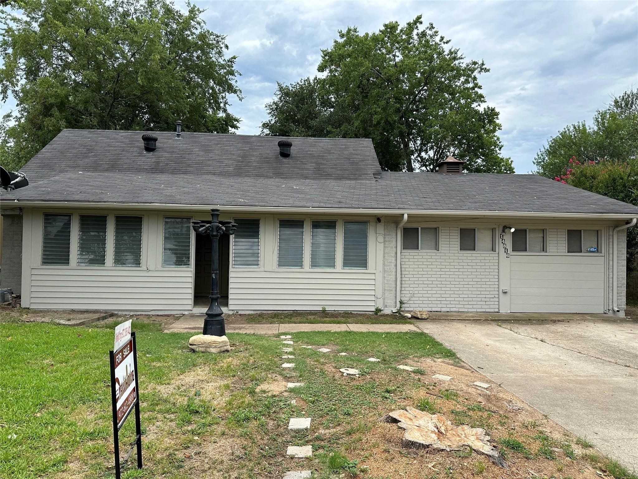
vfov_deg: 56.8
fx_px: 442
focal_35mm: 24
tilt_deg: -0.3
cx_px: 319
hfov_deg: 71.6
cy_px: 240
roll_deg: -2.0
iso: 80
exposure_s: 1/1949
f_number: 1.78
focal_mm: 6.86
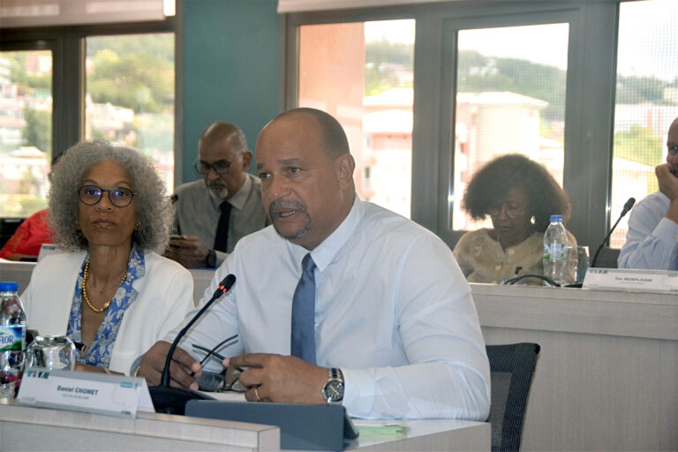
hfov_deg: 24.6
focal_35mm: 82
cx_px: 339
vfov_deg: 16.6
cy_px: 226
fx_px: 1554
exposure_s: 1/125
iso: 560
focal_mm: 55
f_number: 5.6
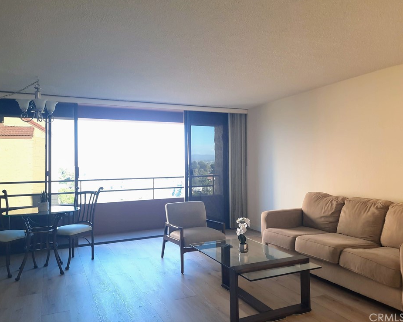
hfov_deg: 64.1
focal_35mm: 27
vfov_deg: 53.2
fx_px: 322
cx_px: 204
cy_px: 157
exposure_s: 1/60
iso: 160
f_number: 2
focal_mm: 4.6
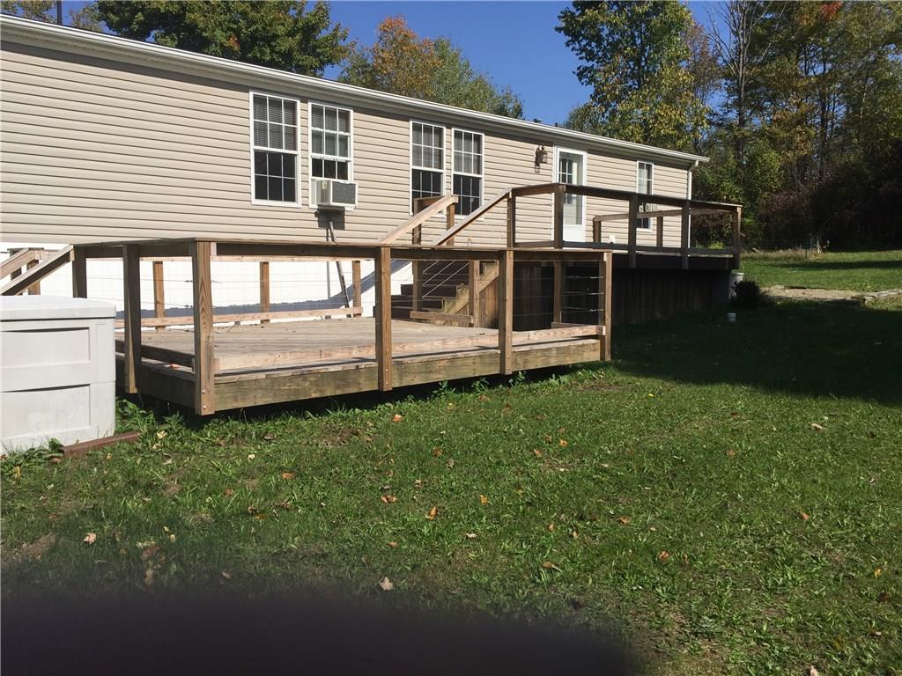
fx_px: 756
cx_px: 451
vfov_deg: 48.2
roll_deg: -1.5
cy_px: 338
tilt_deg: -4.2
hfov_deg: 61.7
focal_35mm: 29
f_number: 2.2
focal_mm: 4.15
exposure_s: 1/3300
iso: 32
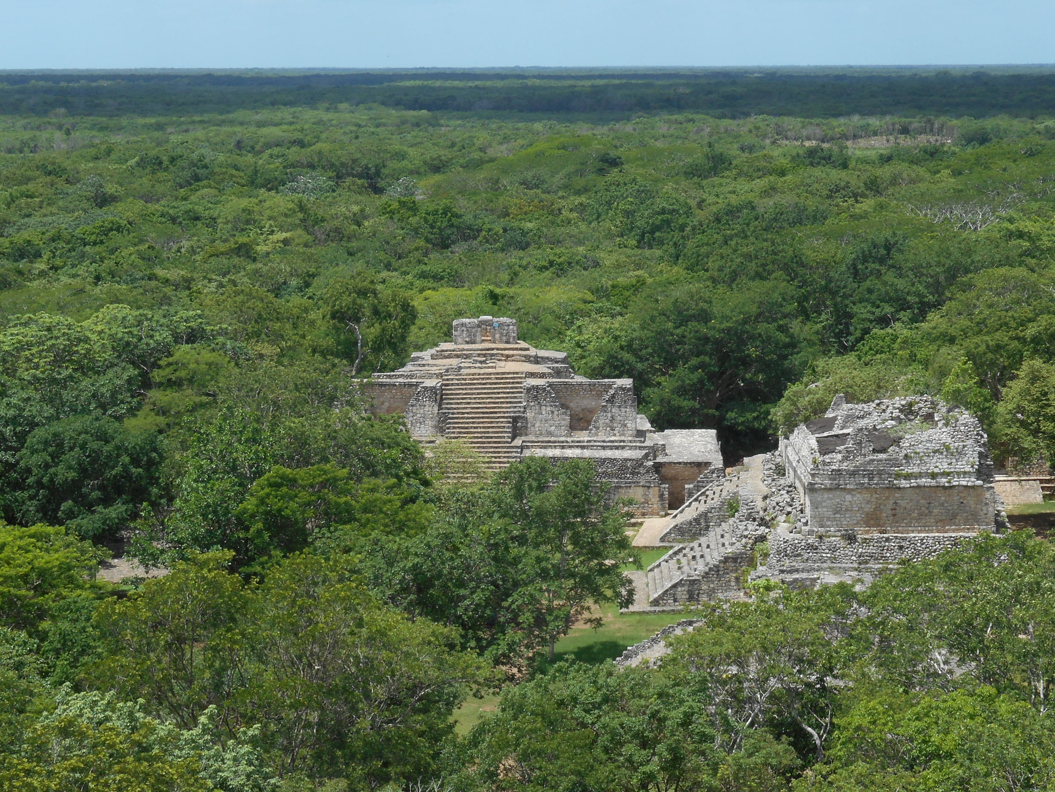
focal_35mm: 95
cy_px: 459
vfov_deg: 15.6
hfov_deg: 20.6
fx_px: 2895
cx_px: 603
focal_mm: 13.8
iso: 80
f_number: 5.5
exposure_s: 1/320
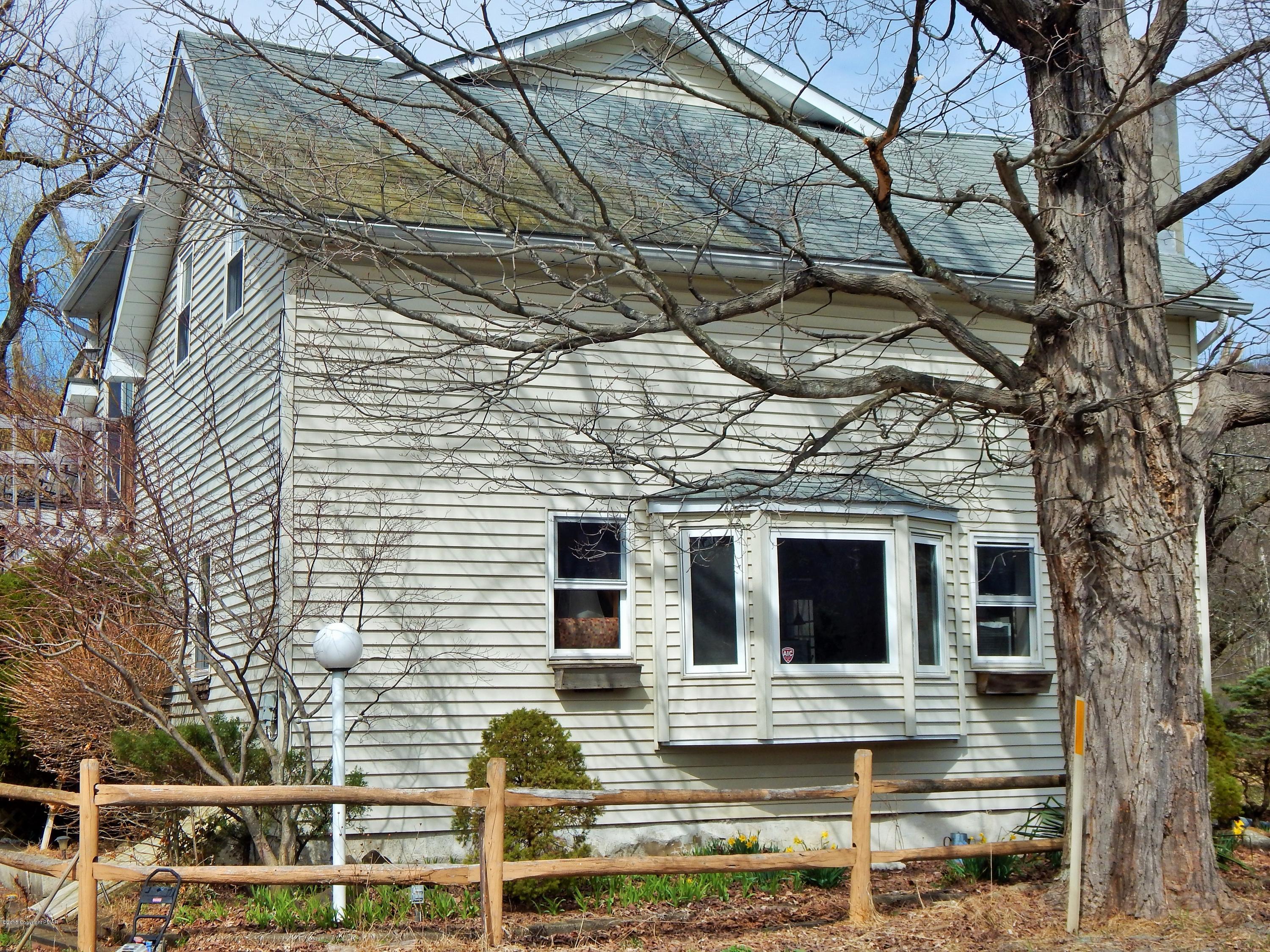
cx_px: 635
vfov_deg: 27.0
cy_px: 476
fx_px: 1981
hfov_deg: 35.5
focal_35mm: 54
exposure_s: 1/1500
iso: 125
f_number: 3.8
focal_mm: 9.7
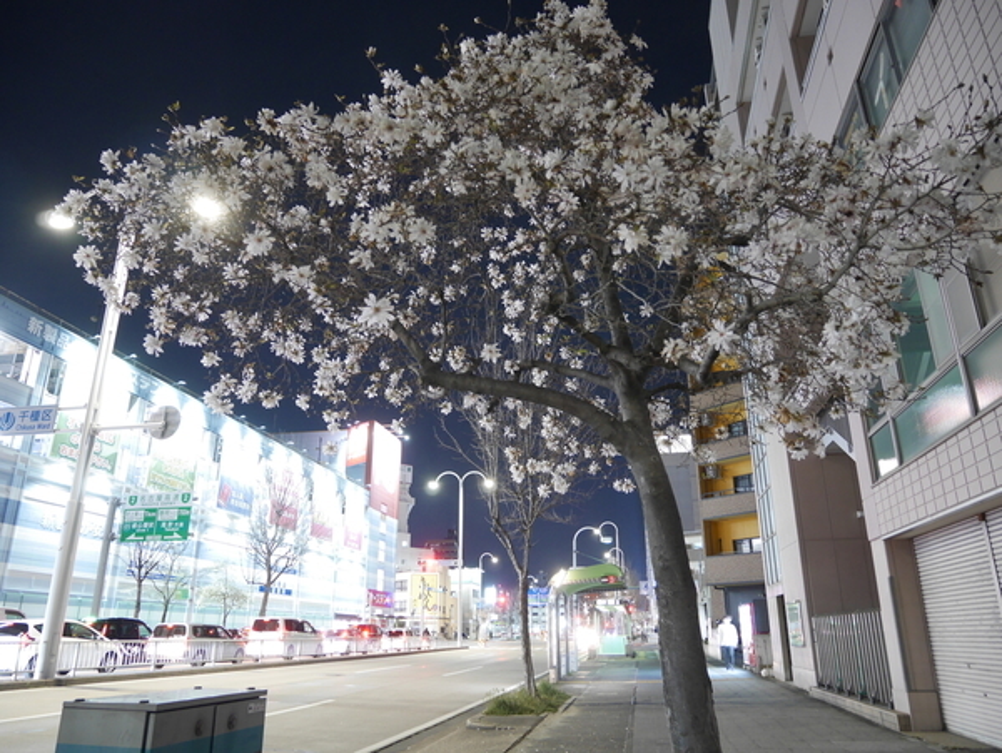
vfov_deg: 56.9
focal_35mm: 24
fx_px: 695
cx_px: 501
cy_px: 376
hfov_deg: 71.6
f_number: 3.5
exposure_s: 1/2
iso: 800
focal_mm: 12
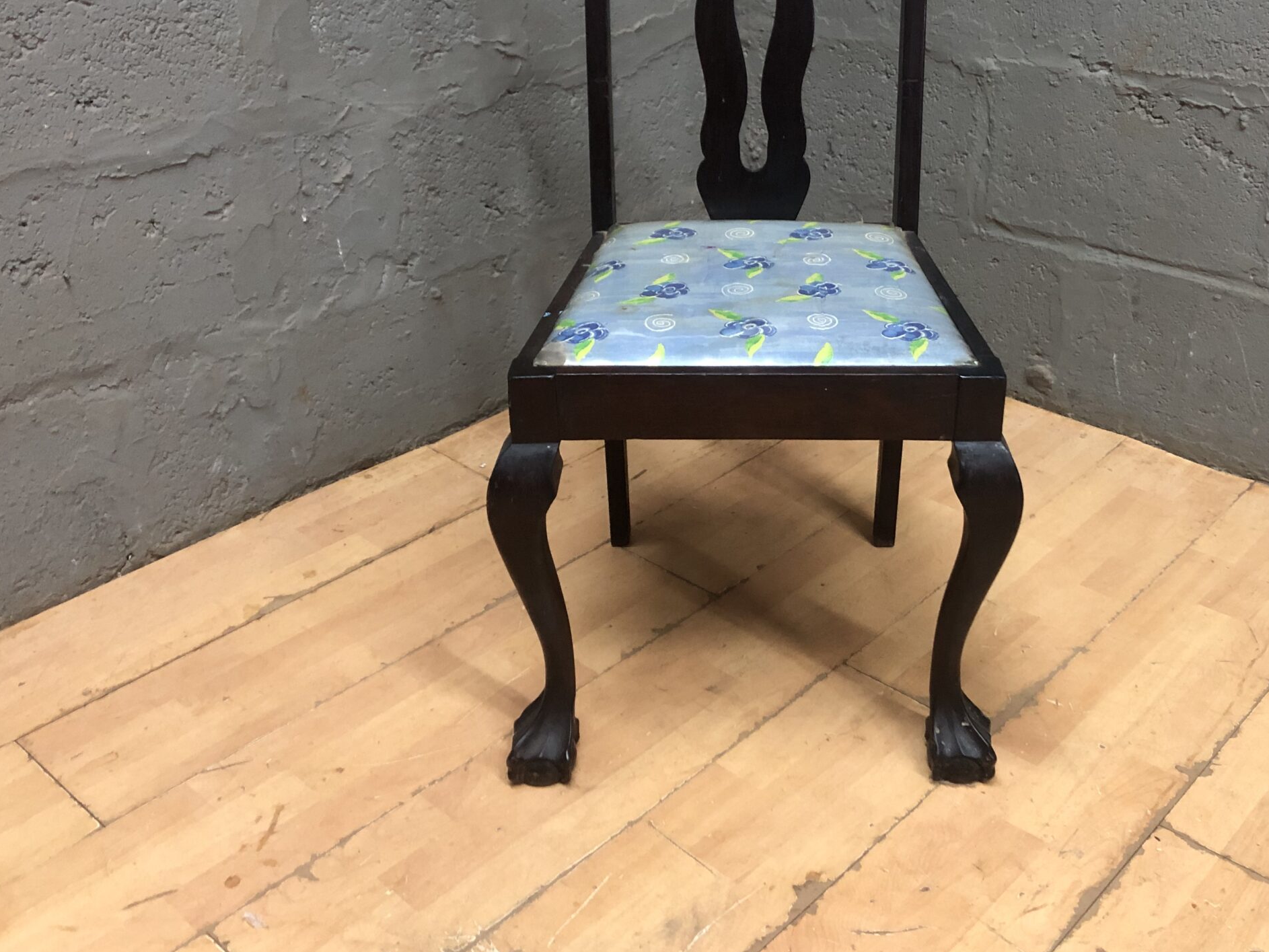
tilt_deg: -23.2
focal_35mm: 38
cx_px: 762
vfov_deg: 37.4
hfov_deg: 48.7
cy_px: 332
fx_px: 1393
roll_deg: -0.5
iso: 100
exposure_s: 1/13
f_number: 1.8
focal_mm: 3.99
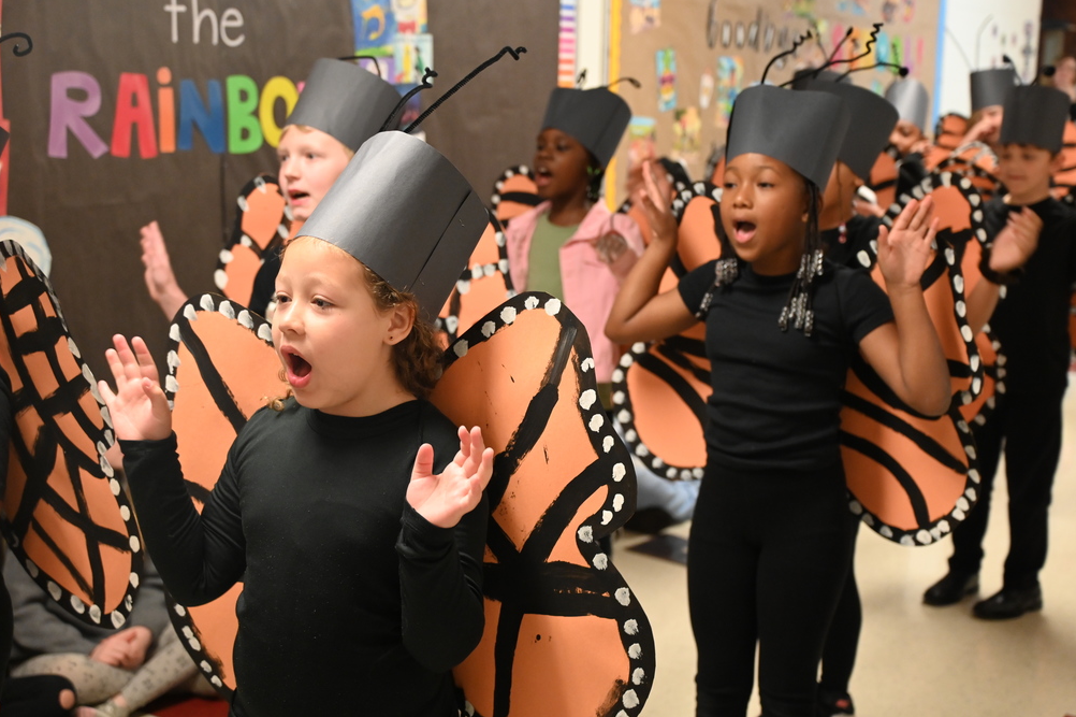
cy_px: 362
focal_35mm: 47
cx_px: 543
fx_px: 1404
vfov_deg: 28.6
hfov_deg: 41.9
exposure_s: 1/100
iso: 3200
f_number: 4
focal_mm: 46
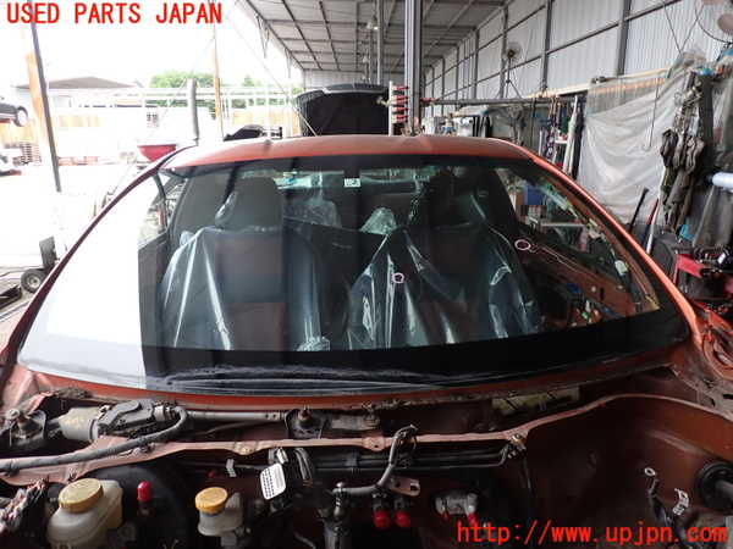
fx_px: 529
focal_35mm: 25
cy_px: 274
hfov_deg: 69.4
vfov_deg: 54.9
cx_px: 366
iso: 100
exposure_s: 1/100
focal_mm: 4.5
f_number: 2.8
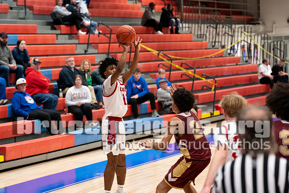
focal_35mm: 113
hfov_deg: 18.1
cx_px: 119
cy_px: 79
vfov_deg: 12.1
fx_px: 907
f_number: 2.8
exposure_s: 1/1000
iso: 5000
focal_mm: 96
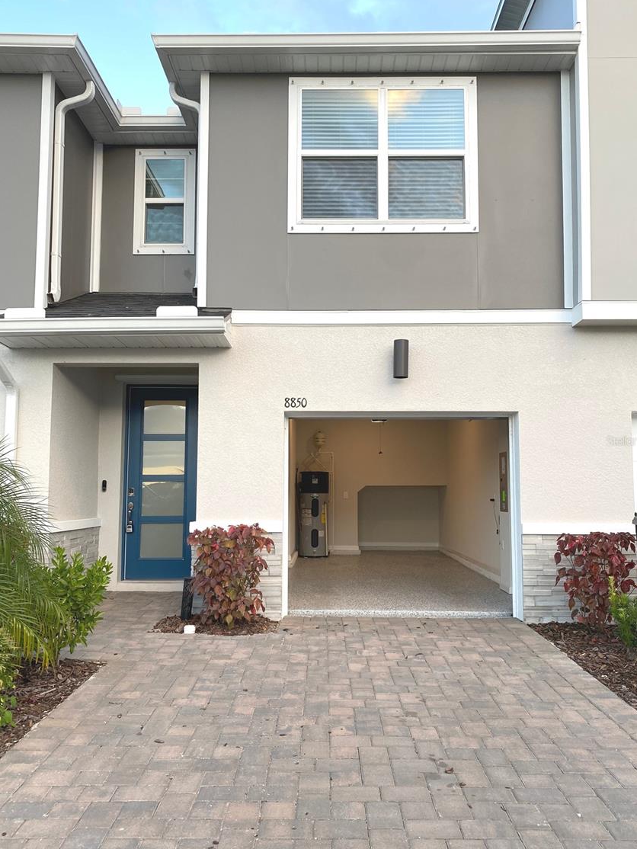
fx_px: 687
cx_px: 318
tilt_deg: +3.9
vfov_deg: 63.4
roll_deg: -0.7
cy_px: 441
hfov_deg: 49.8
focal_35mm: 28
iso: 32
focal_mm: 4.25
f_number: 1.8
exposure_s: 1/129
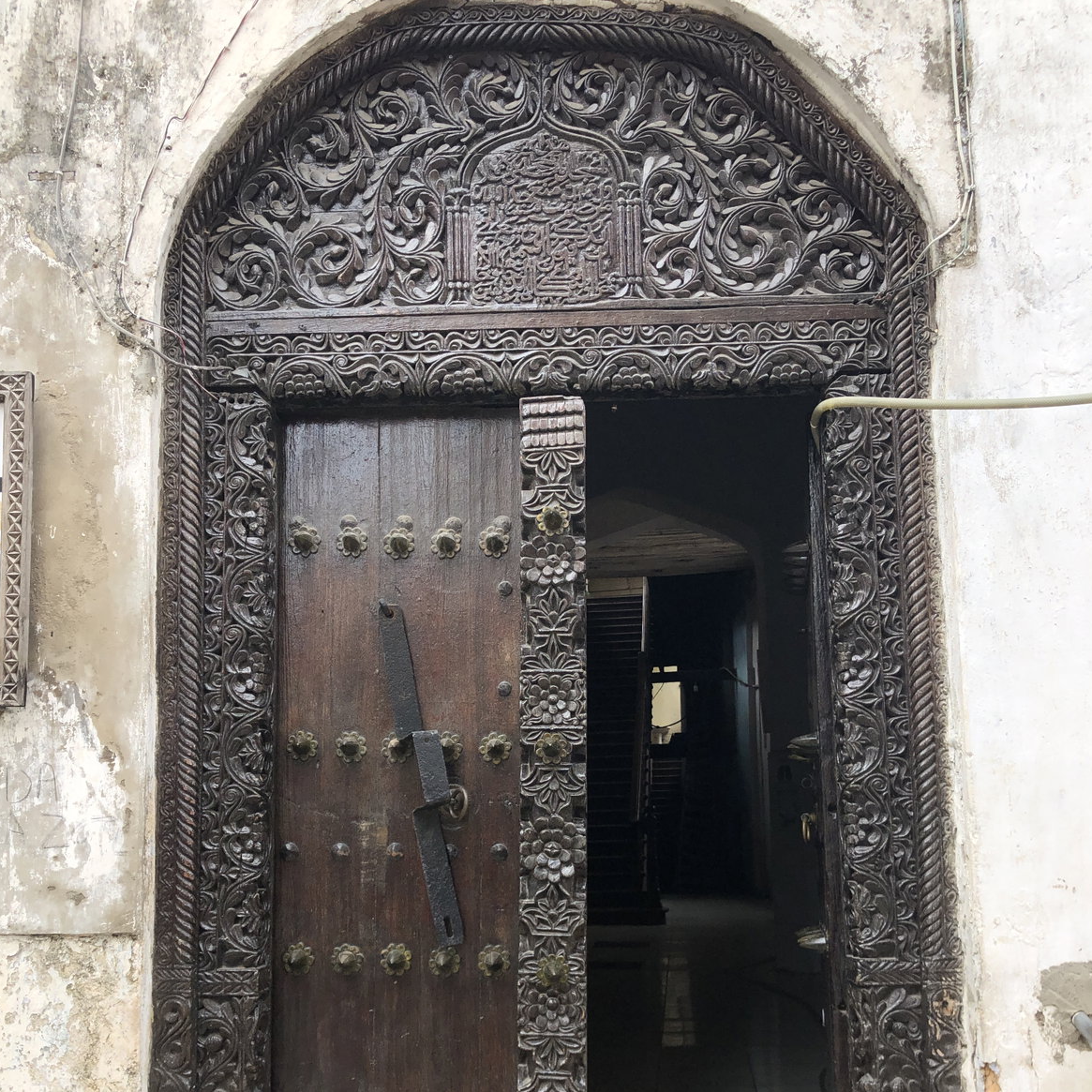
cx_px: 542
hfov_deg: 48.5
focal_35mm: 34
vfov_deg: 47.8
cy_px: 711
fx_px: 1213
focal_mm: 4
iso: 20
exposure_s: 1/287
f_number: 1.8
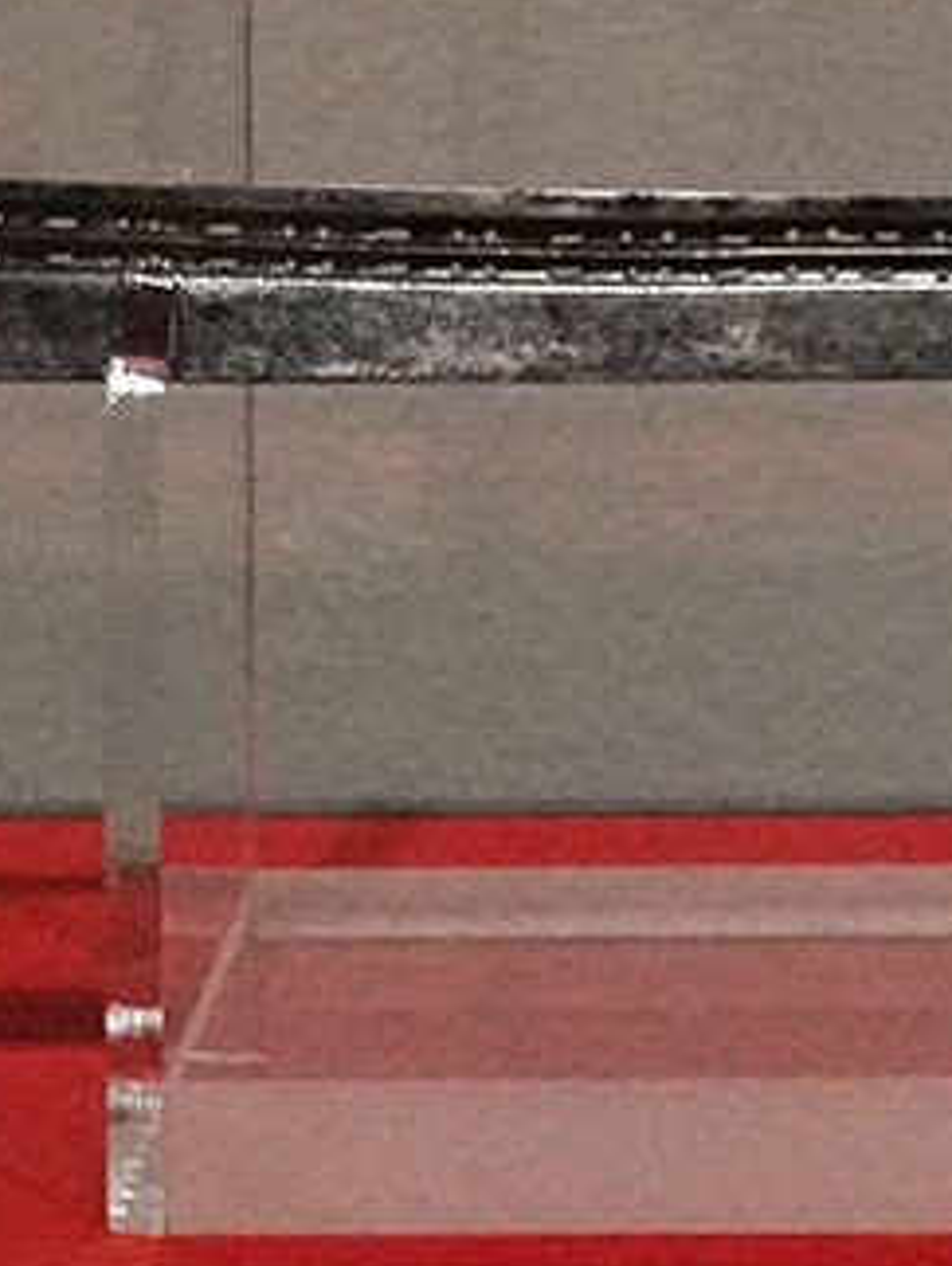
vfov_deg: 8.7
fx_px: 8271
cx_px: 1324
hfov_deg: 6.5
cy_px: 212
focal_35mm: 226
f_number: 6.3
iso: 8000
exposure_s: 1/100
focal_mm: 38
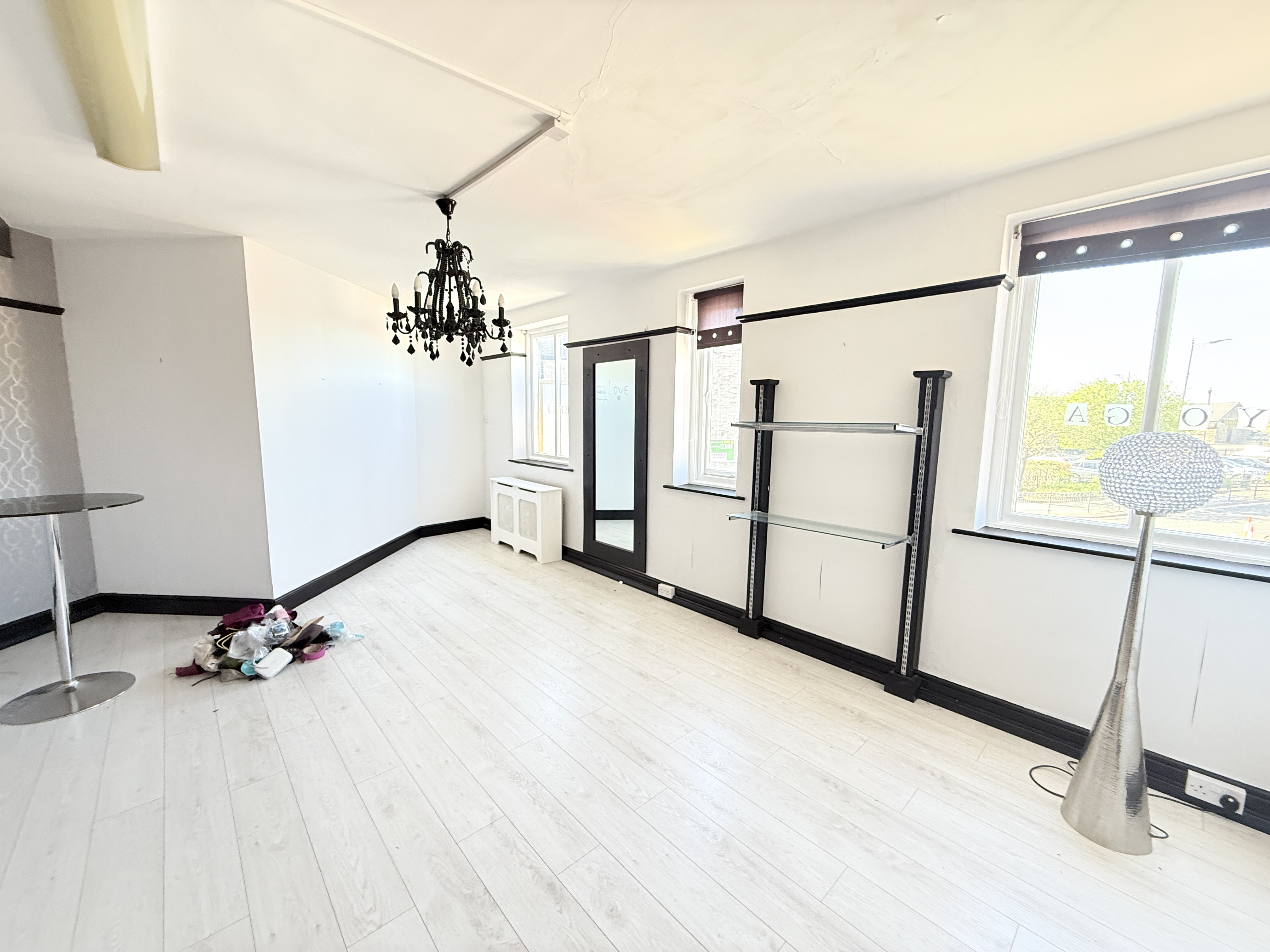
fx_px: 514
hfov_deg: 102.1
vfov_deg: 85.7
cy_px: 476
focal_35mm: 14
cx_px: 635
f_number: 2.2
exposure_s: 1/94
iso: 320
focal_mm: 2.22
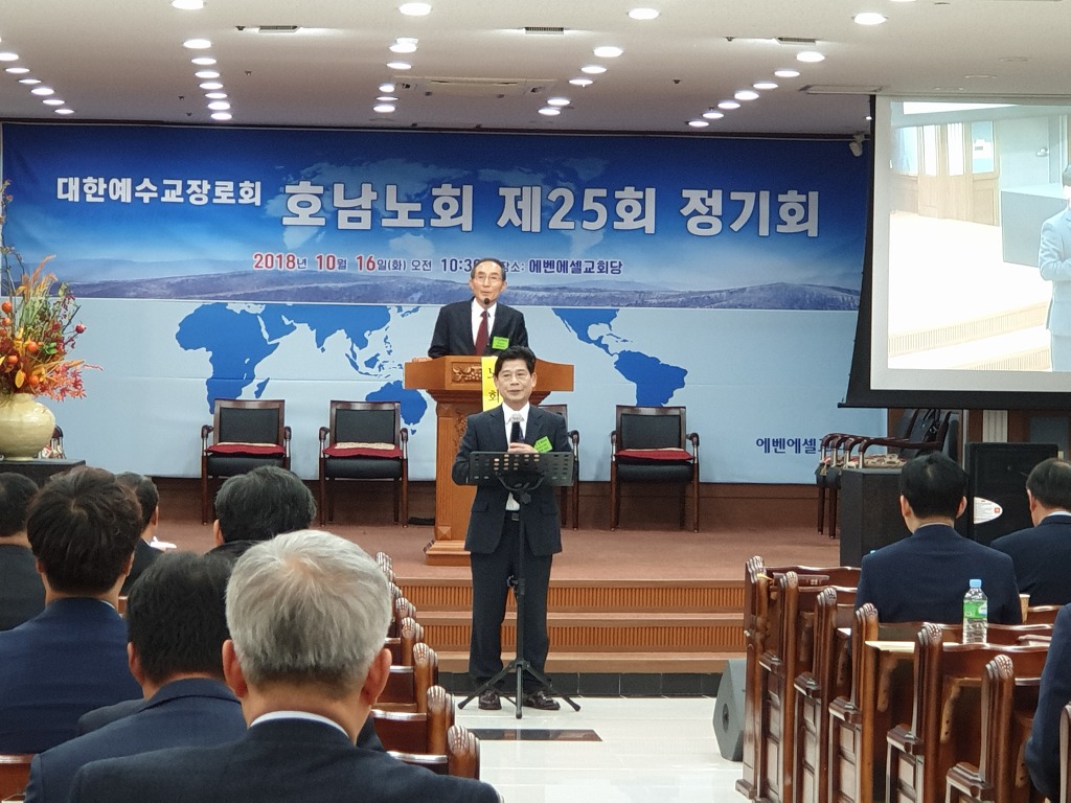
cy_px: 402
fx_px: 1609
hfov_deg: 36.8
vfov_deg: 28.0
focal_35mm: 52
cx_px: 536
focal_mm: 6
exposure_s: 1/24
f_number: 2.4
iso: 160
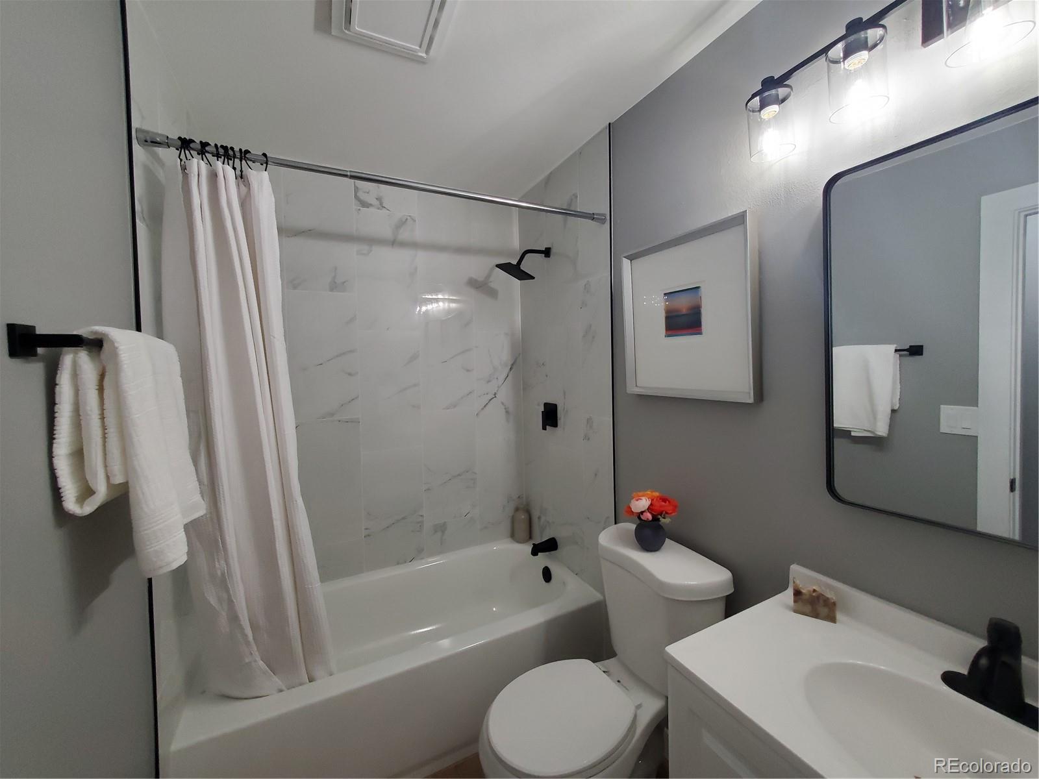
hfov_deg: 106.2
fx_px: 390
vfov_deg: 89.9
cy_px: 390
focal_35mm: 13
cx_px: 520
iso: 200
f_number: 2.2
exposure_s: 1/60
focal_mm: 1.8
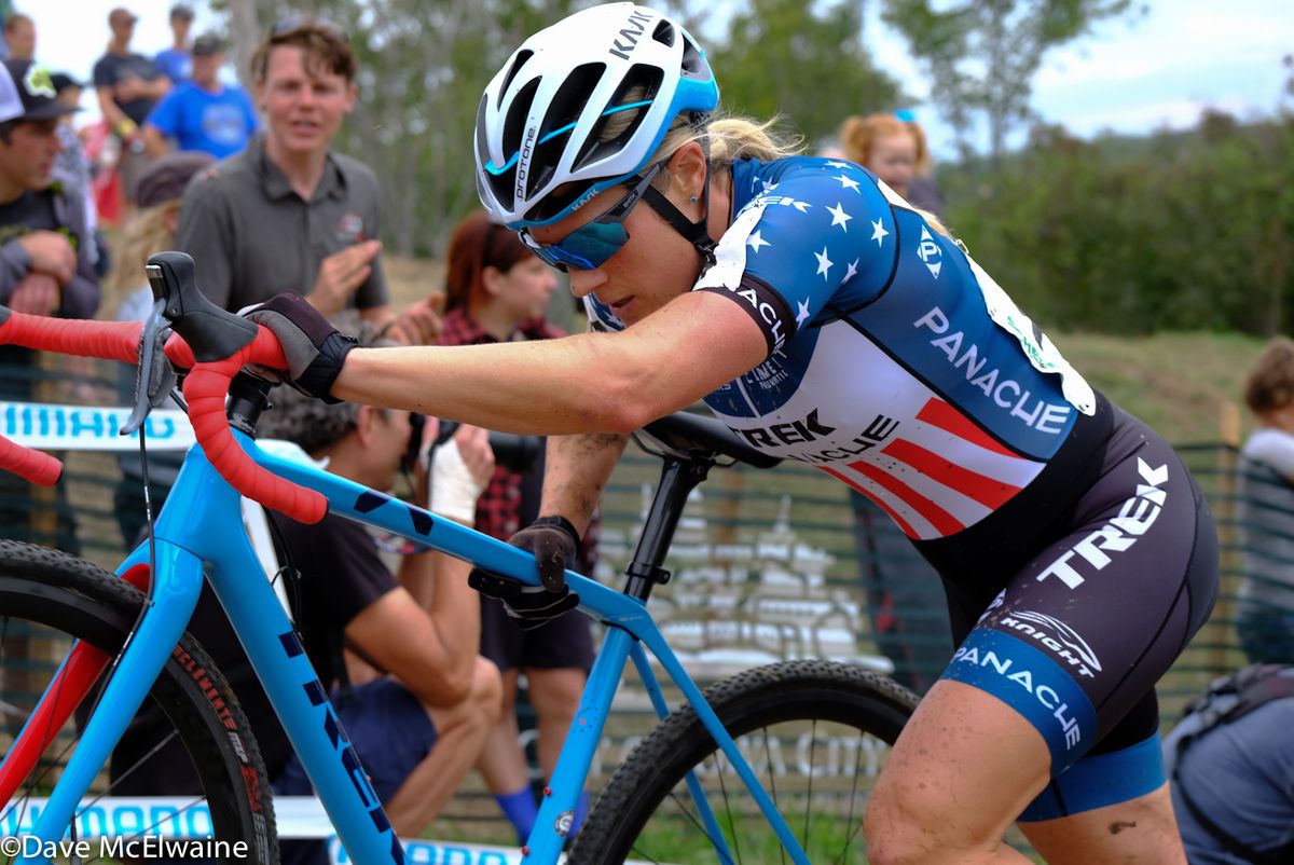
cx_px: 647
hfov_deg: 27.0
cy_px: 432
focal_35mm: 75
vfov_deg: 18.2
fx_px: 2698
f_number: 4
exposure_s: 1/640
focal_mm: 50
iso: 640
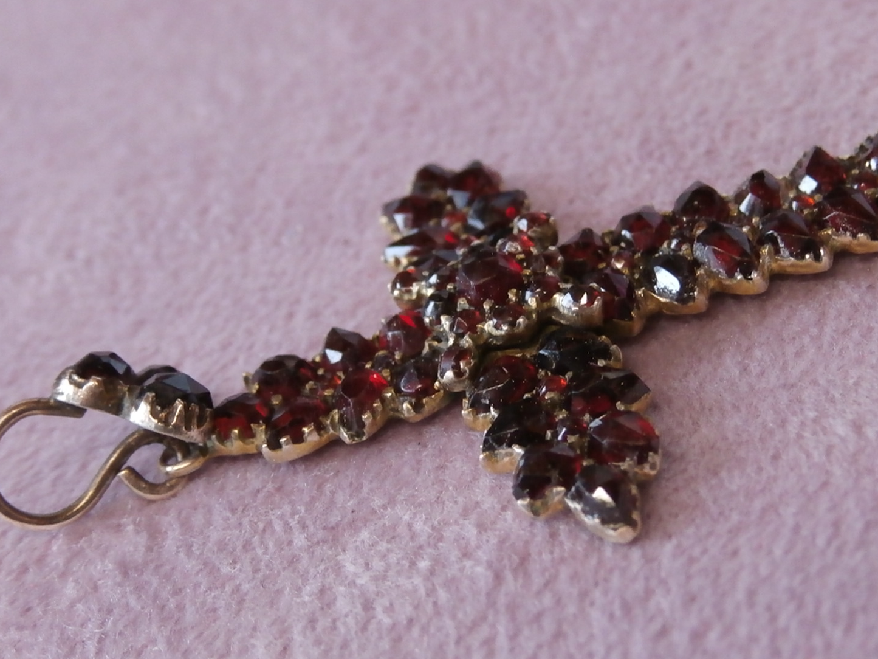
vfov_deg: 16.6
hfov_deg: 22.0
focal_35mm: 89
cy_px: 313
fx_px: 2258
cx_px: 517
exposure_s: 1/30
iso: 400
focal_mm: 11.86
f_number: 4.3
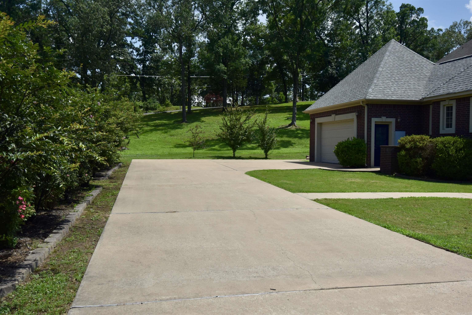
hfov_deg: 61.9
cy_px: 158
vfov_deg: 43.6
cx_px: 236
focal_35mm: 30
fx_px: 393
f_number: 4
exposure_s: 1/4000
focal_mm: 20
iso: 200
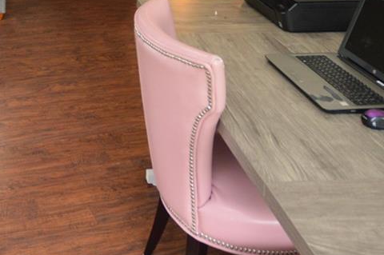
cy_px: -92
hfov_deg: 37.5
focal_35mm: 50
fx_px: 533
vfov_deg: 23.3
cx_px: 51
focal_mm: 10
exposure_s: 1/60
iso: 560
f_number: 3.5
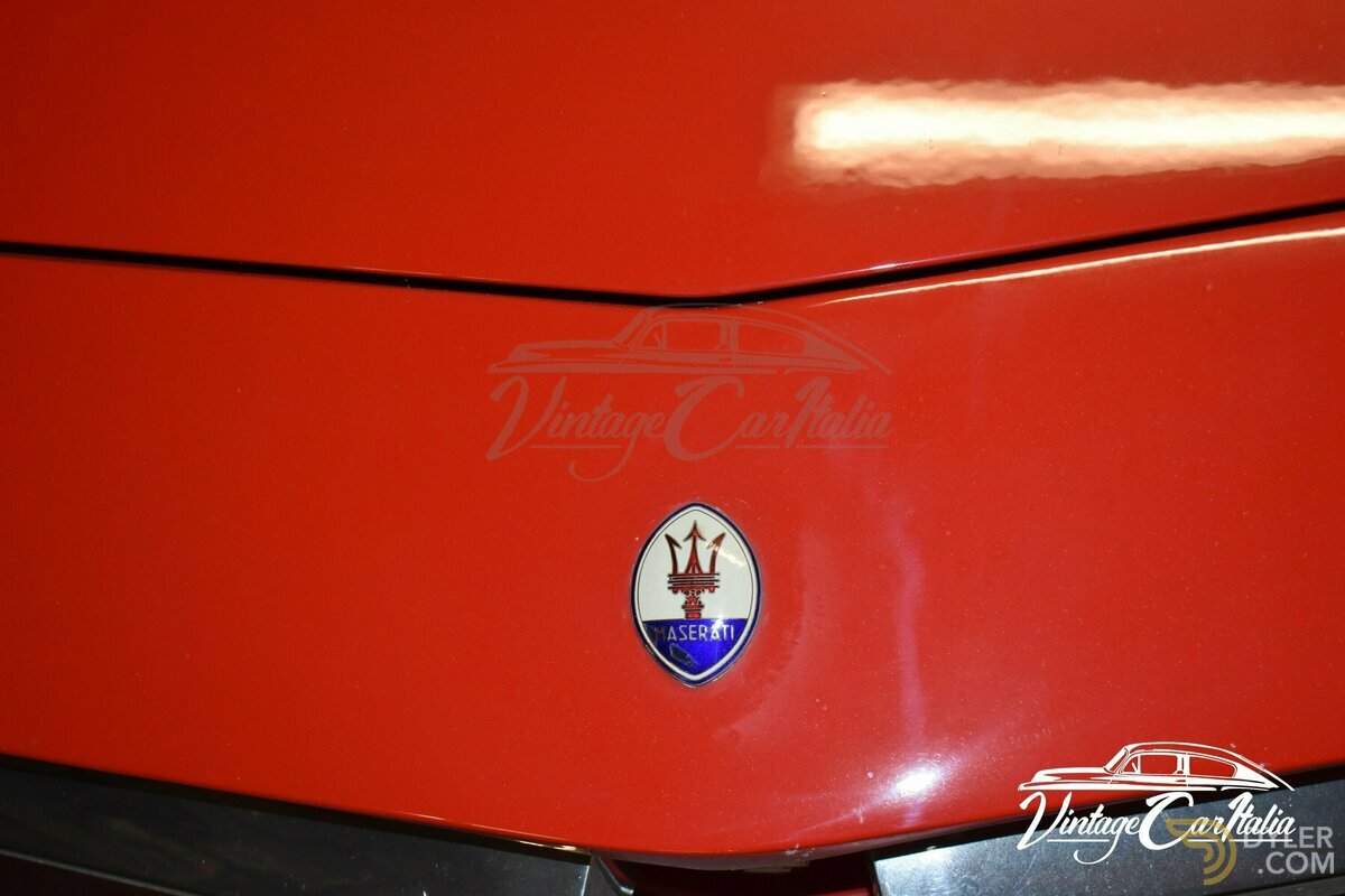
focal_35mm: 60
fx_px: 2241
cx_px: 672
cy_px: 448
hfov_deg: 33.4
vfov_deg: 22.6
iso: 1400
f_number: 4.8
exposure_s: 1/60
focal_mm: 40
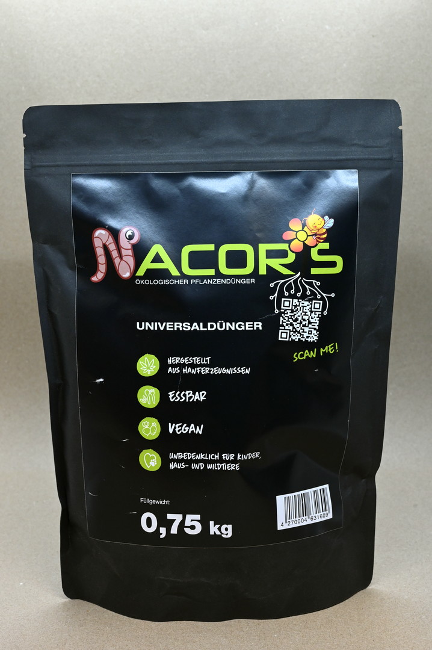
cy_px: 325
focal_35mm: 50
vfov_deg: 39.6
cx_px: 216
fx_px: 902
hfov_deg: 26.9
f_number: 13
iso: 2000
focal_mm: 50
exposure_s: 1/60
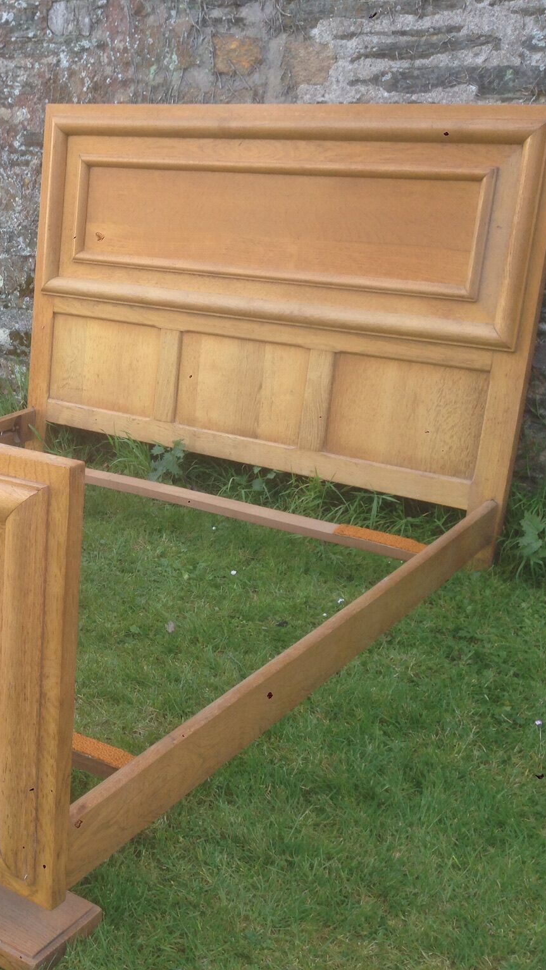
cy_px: 485
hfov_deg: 23.7
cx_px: -15
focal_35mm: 48
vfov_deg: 42.9
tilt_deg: -18.8
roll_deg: +0.7
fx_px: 1235
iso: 50
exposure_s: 1/190
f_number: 2.4
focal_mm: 4.12
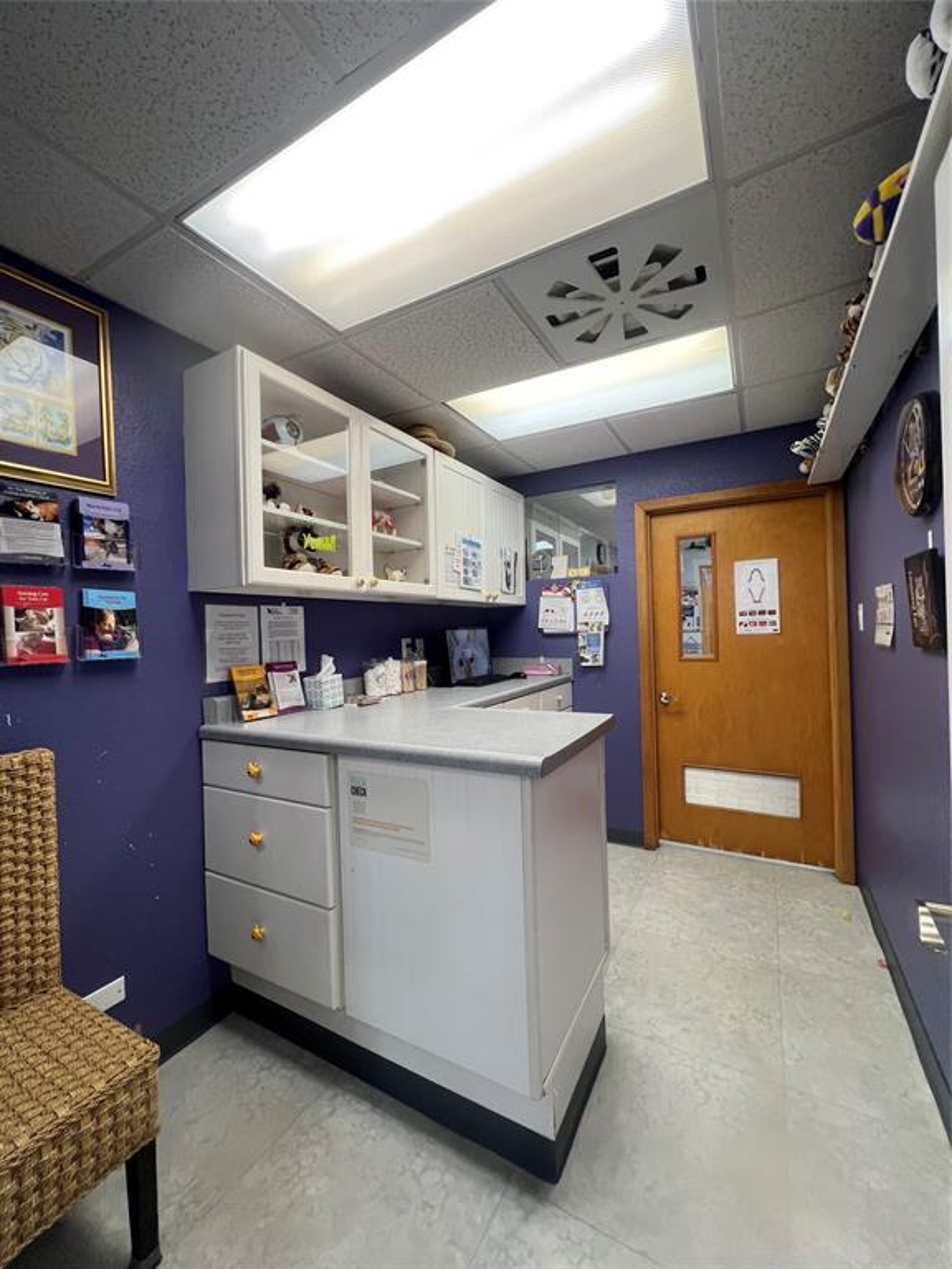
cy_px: 634
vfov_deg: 106.2
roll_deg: +1.3
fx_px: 477
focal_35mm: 13
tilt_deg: +0.5
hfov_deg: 89.9
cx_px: 476
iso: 100
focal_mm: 1.57
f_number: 1.8
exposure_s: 1/120
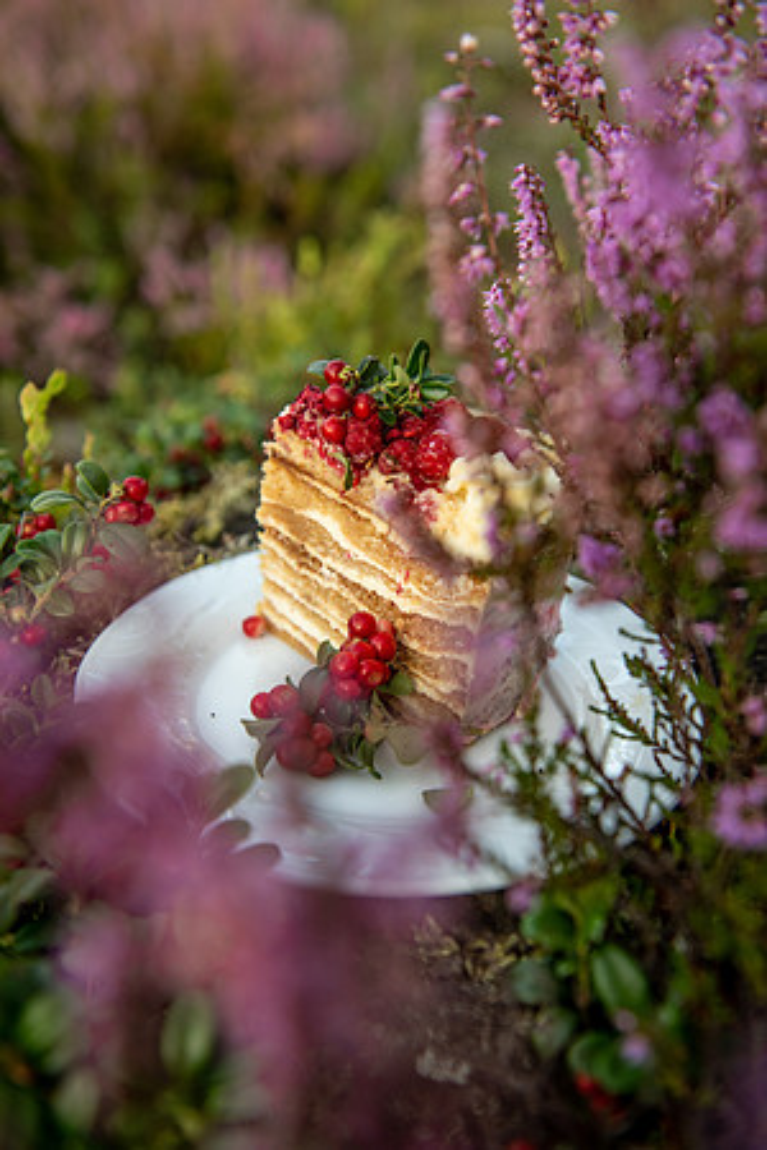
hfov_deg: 35.1
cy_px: 575
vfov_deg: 50.7
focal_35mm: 38
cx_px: 384
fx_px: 1214
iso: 400
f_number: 2.8
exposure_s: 1/400
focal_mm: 38
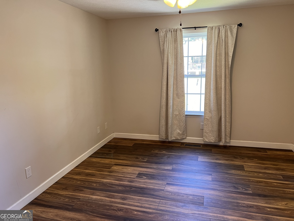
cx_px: 147
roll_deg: +1.0
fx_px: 221
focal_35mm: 26
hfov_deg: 67.3
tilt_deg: -11.6
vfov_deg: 53.1
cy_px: 110
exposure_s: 1/60
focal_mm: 5.7
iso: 100
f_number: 1.5
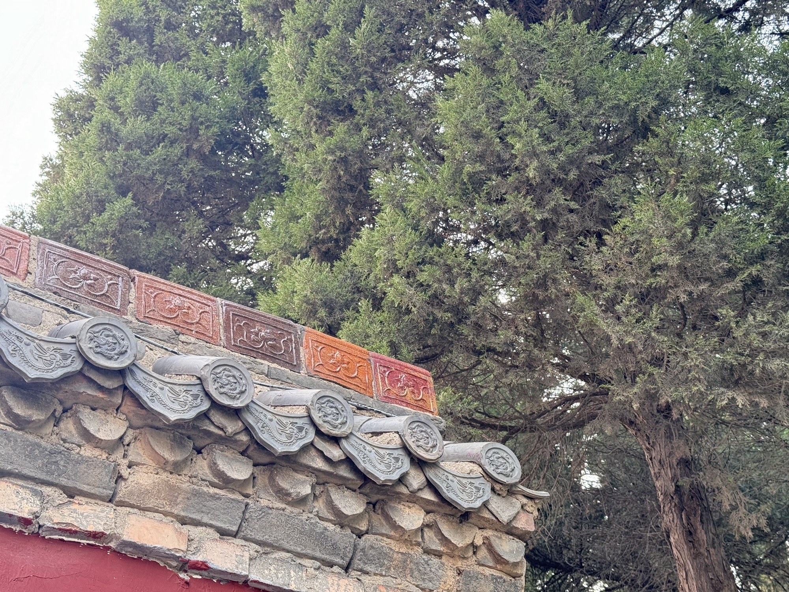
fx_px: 1094
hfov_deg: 39.7
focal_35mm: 48
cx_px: 394
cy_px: 296
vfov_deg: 30.3
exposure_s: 1/106
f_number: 1.78
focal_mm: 6.76
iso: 100
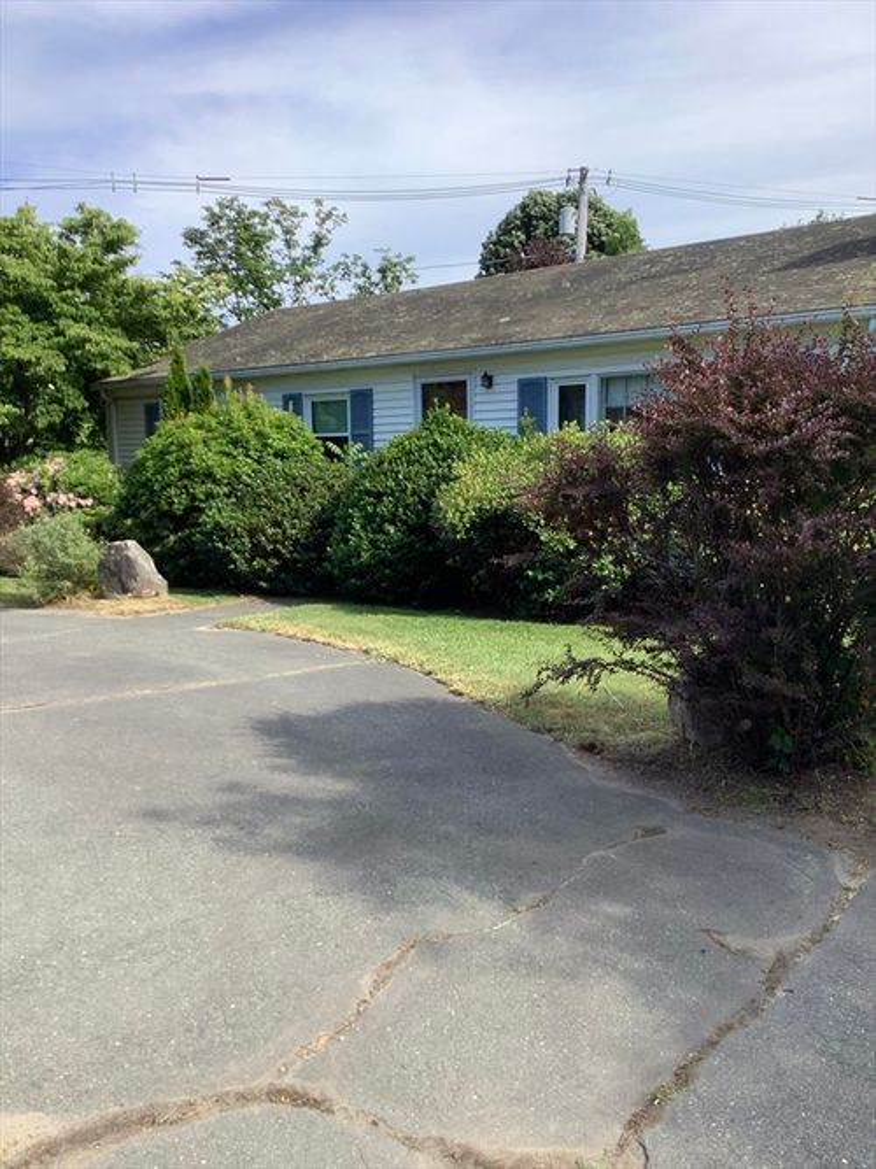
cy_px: 584
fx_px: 1046
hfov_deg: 45.4
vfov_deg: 58.4
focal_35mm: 31
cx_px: 438
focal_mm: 3.3
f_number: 2.4
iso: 25
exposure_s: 1/657
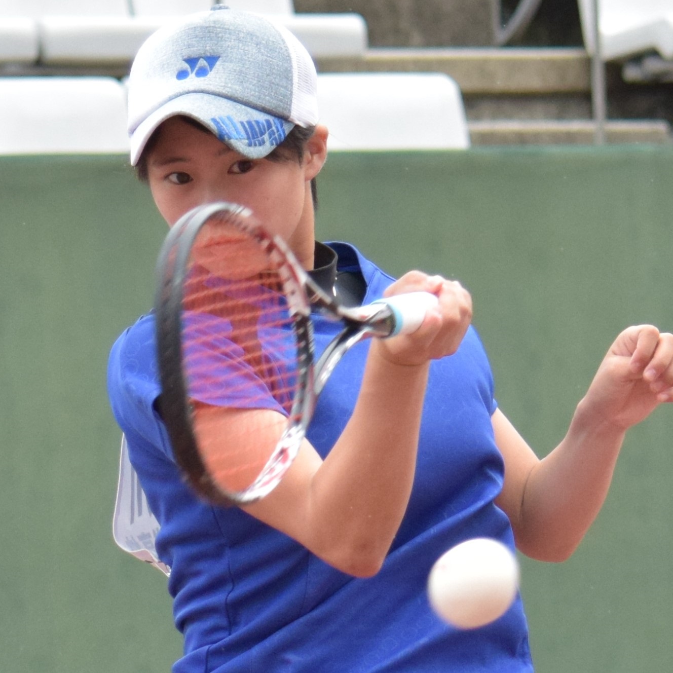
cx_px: 382
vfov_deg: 11.6
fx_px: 3299
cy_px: 335
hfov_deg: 11.6
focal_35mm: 150
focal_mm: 78
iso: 1250
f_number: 4.5
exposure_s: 1/2500
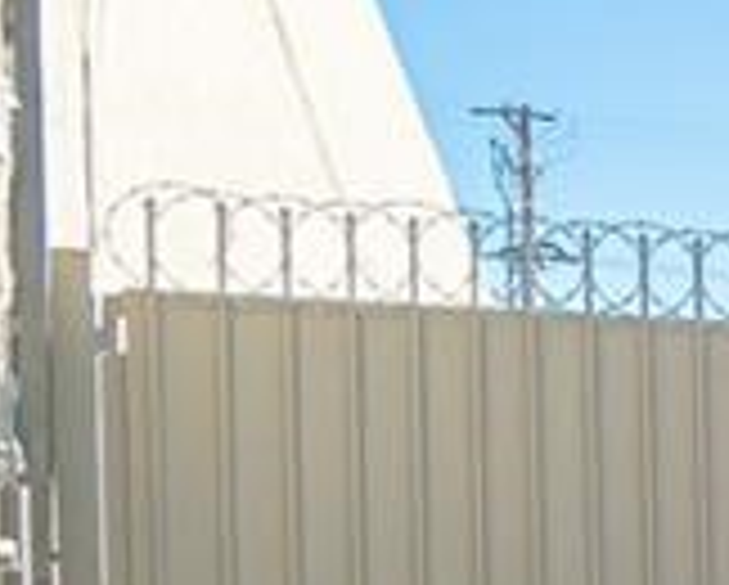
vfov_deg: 16.9
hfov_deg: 11.9
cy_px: 594
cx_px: 2115
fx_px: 1923
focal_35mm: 89
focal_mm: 10
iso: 320
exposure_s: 1/400
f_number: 7.1
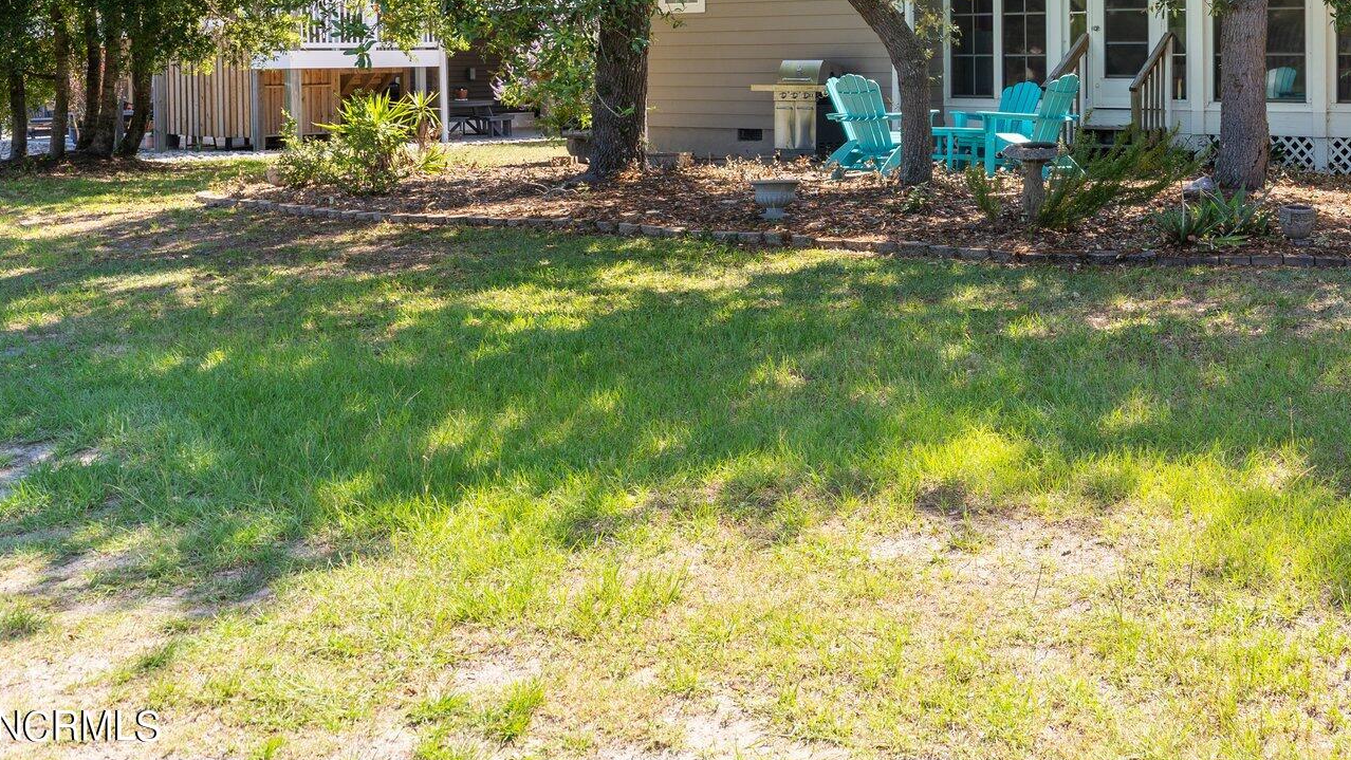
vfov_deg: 24.7
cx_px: 941
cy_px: 70
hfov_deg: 42.9
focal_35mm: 47
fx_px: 1684
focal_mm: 28
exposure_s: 1/80
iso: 100
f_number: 8
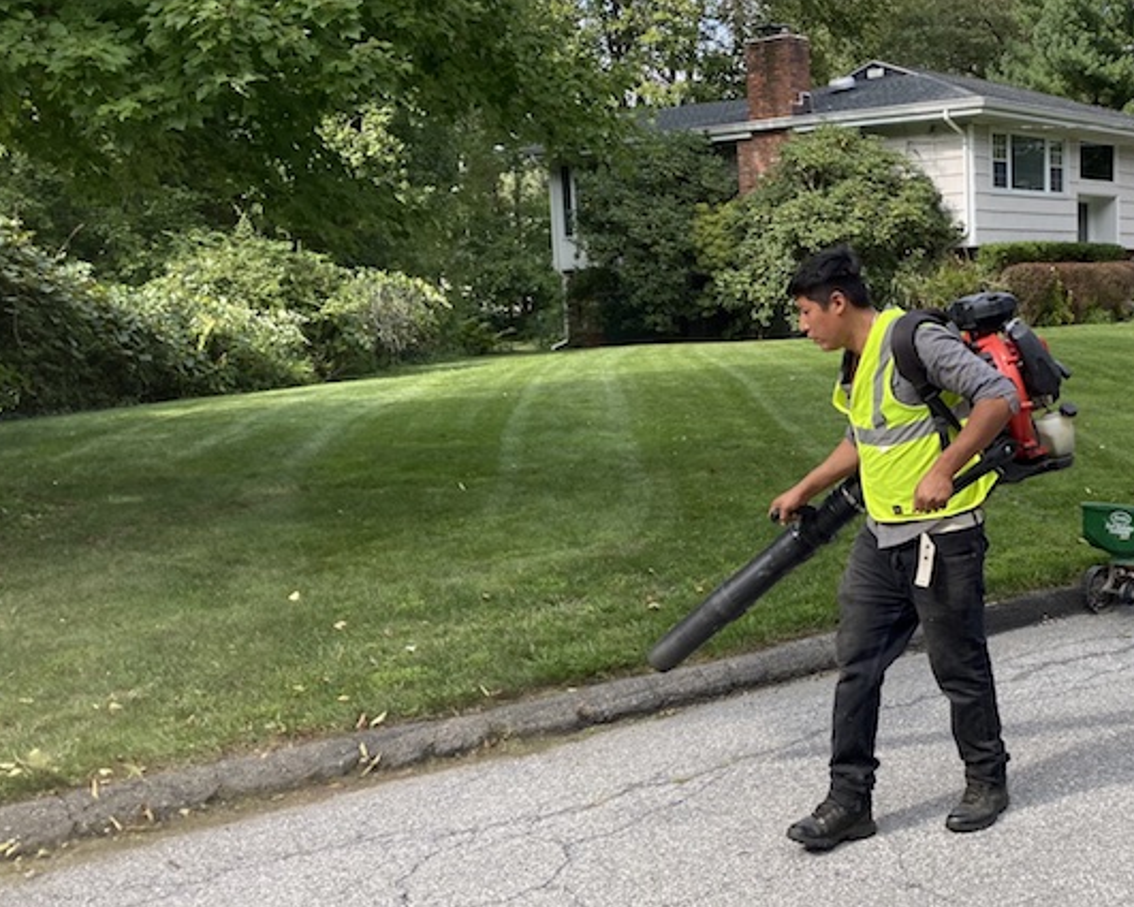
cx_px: 897
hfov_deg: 41.2
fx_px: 1443
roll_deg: +1.1
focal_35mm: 43
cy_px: 471
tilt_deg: -6.2
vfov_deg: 34.9
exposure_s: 1/568
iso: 32
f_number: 1.8
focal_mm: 4.25
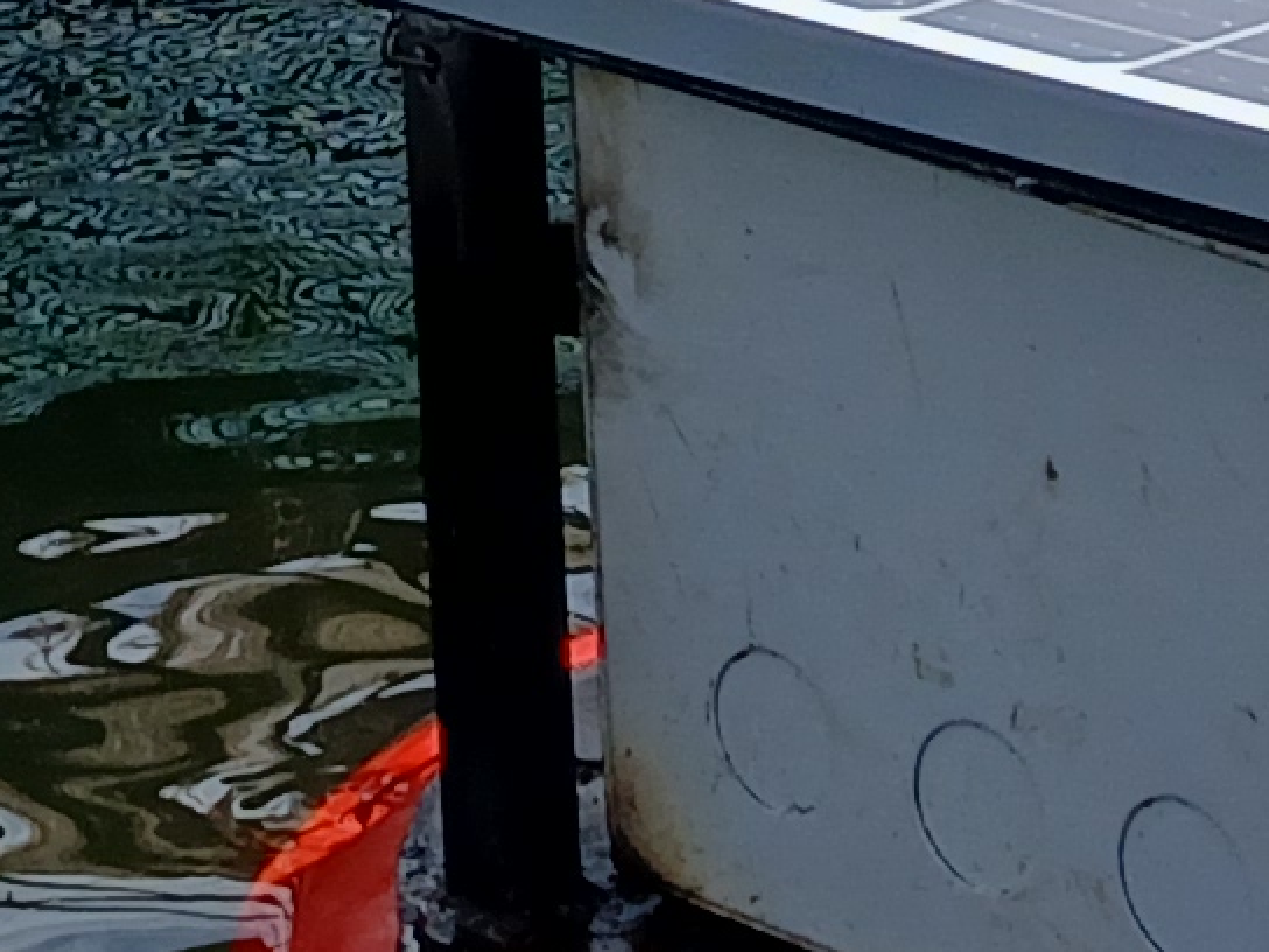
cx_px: -532
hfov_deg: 9.9
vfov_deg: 7.5
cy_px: -513
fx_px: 7149
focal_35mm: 195
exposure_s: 1/848
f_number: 1.8
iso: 20
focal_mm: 3.98
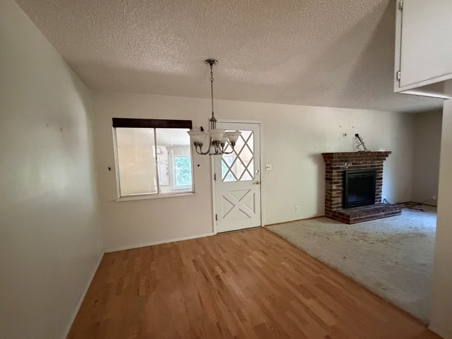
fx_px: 222
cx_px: 238
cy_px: 174
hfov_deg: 91.0
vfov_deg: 74.7
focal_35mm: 17
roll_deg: +2.6
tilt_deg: -5.1
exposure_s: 1/60
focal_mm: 2.22
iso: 1250
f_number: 2.2
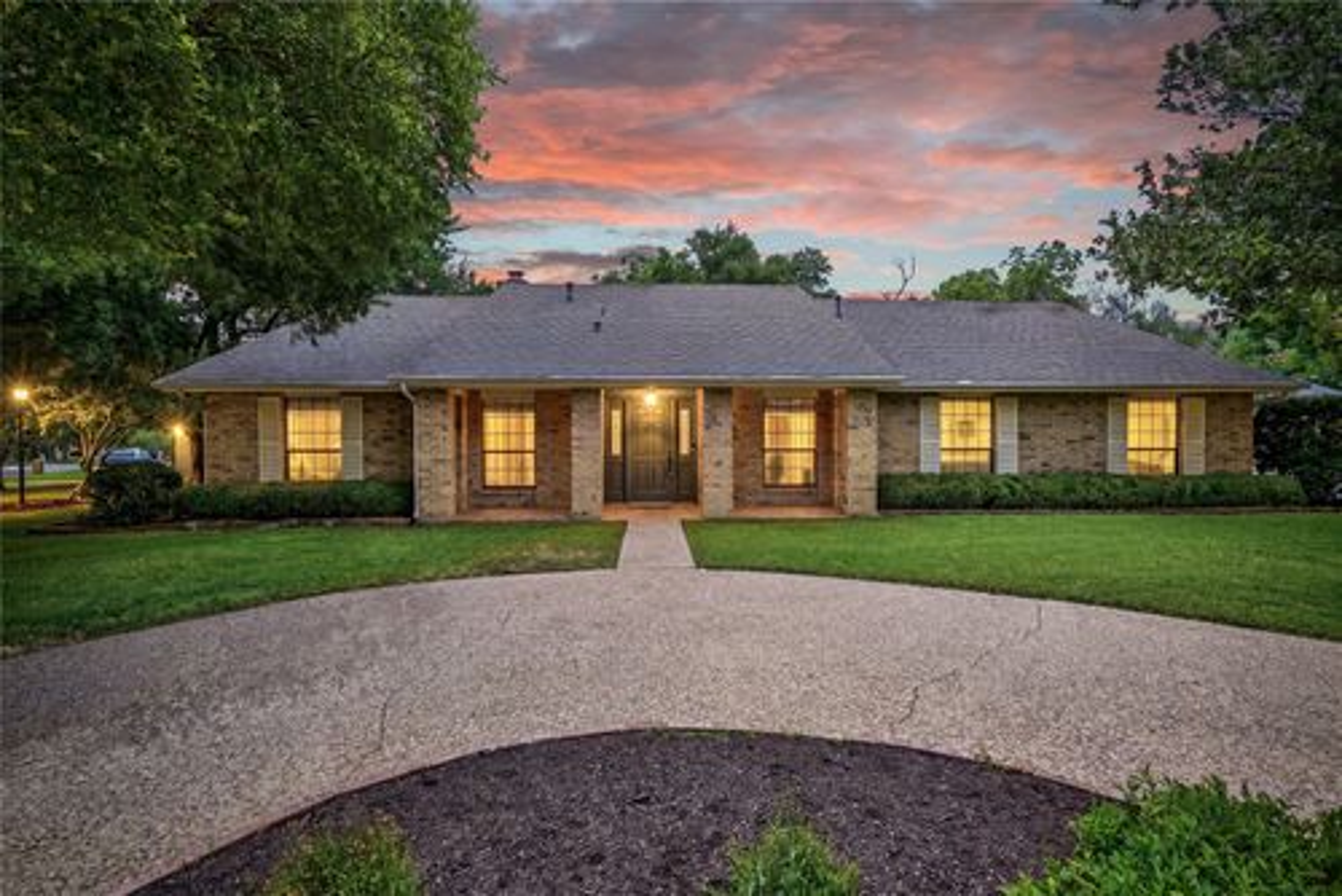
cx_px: 671
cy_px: 448
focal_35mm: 14
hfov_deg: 104.2
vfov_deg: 81.3
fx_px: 522
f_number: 10
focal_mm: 14
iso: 400
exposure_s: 1/125
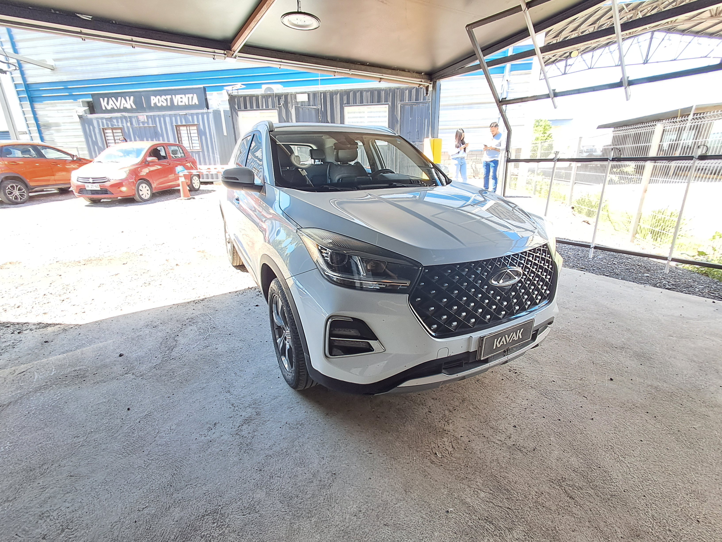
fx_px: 334
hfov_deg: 94.5
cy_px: 271
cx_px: 361
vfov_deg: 78.1
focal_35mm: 16
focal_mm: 1.64
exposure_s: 1/50
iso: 40
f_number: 2.2
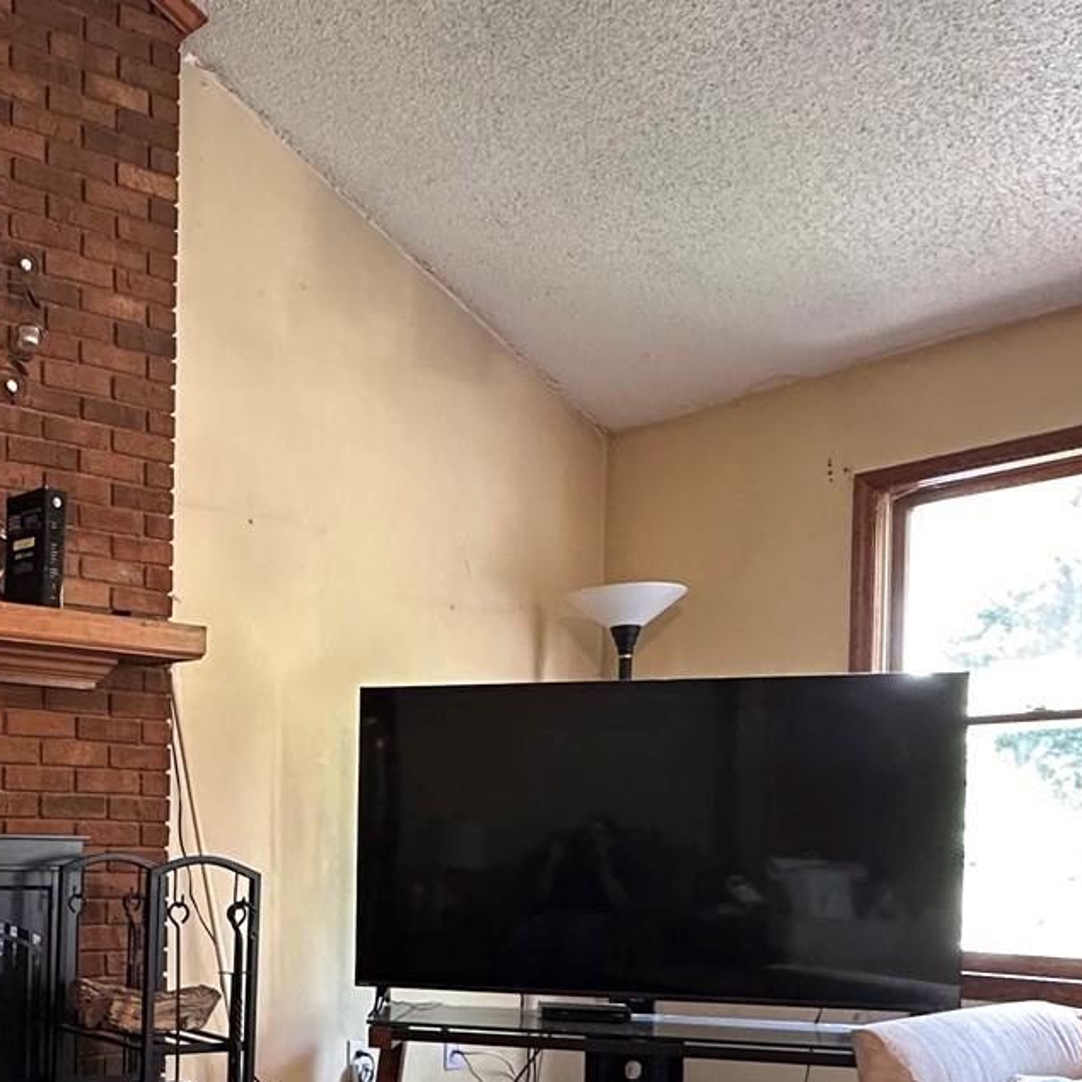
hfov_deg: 37.9
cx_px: 36
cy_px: 874
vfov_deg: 40.1
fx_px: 1415
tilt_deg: -1.2
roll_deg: -1.3
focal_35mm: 40
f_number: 2.2
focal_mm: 2.22
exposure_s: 1/60
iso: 640
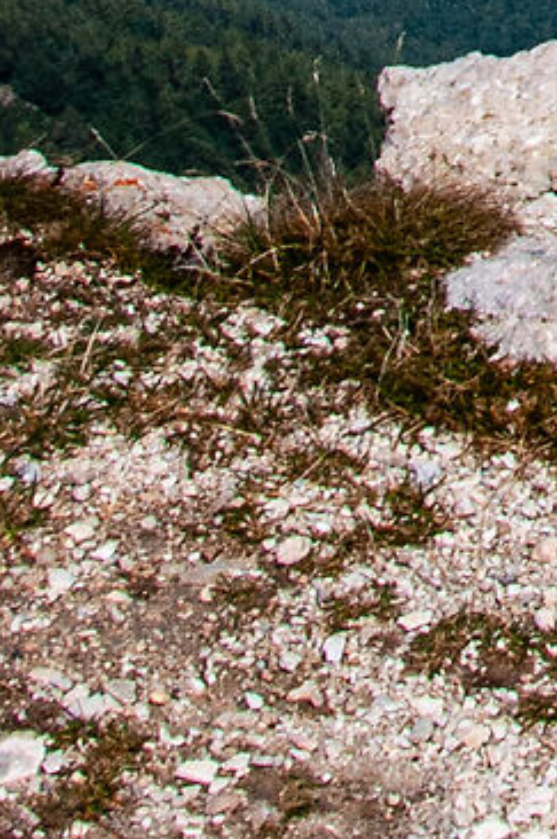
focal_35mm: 177
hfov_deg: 7.2
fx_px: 4119
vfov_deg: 10.3
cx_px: 1403
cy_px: -1054
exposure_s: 1/320
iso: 200
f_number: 16
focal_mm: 18
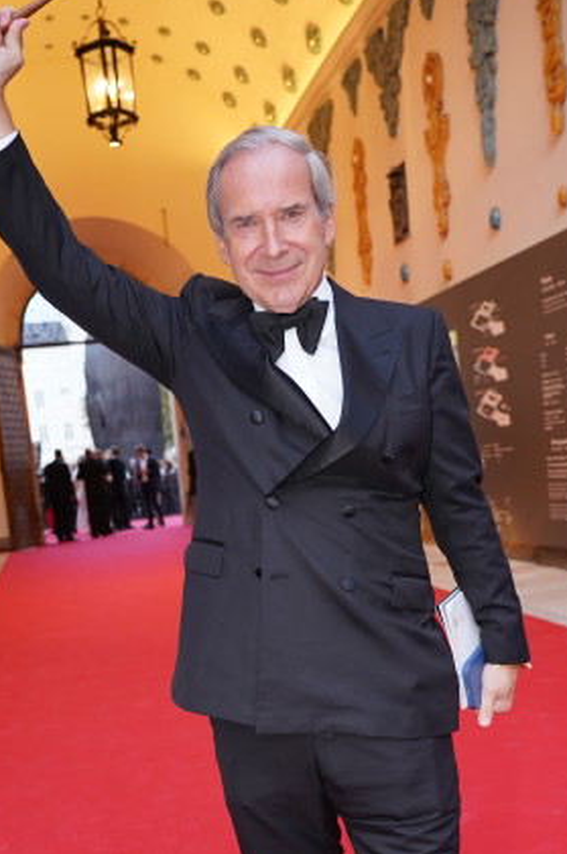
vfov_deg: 44.2
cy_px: 622
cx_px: 228
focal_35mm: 43
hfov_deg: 31.0
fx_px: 1018
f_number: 4
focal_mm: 24
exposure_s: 1/80
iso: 1250
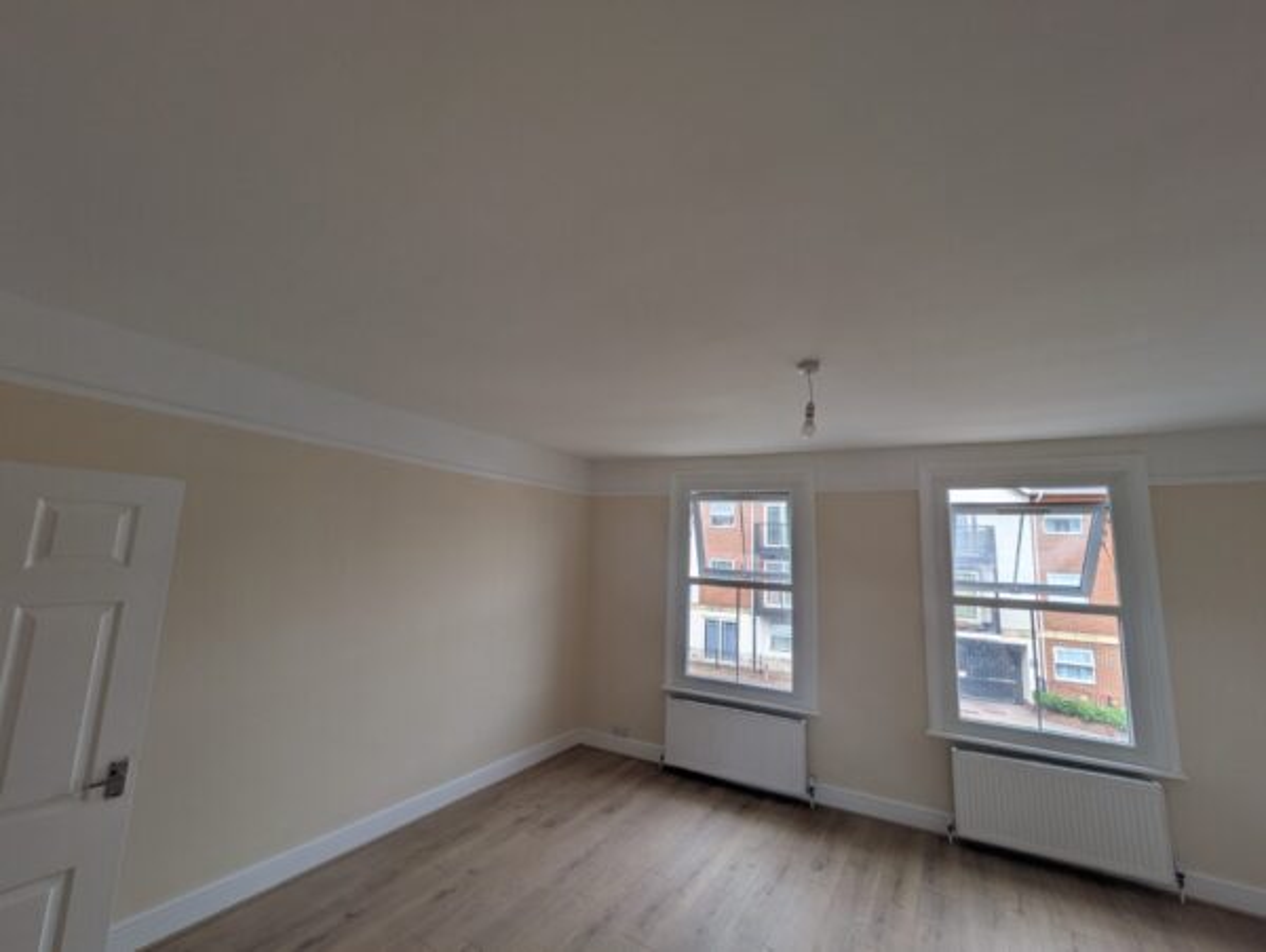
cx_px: 633
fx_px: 512
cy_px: 476
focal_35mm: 14
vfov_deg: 85.8
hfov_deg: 102.0
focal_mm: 1.83
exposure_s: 1/246
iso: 43
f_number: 2.2
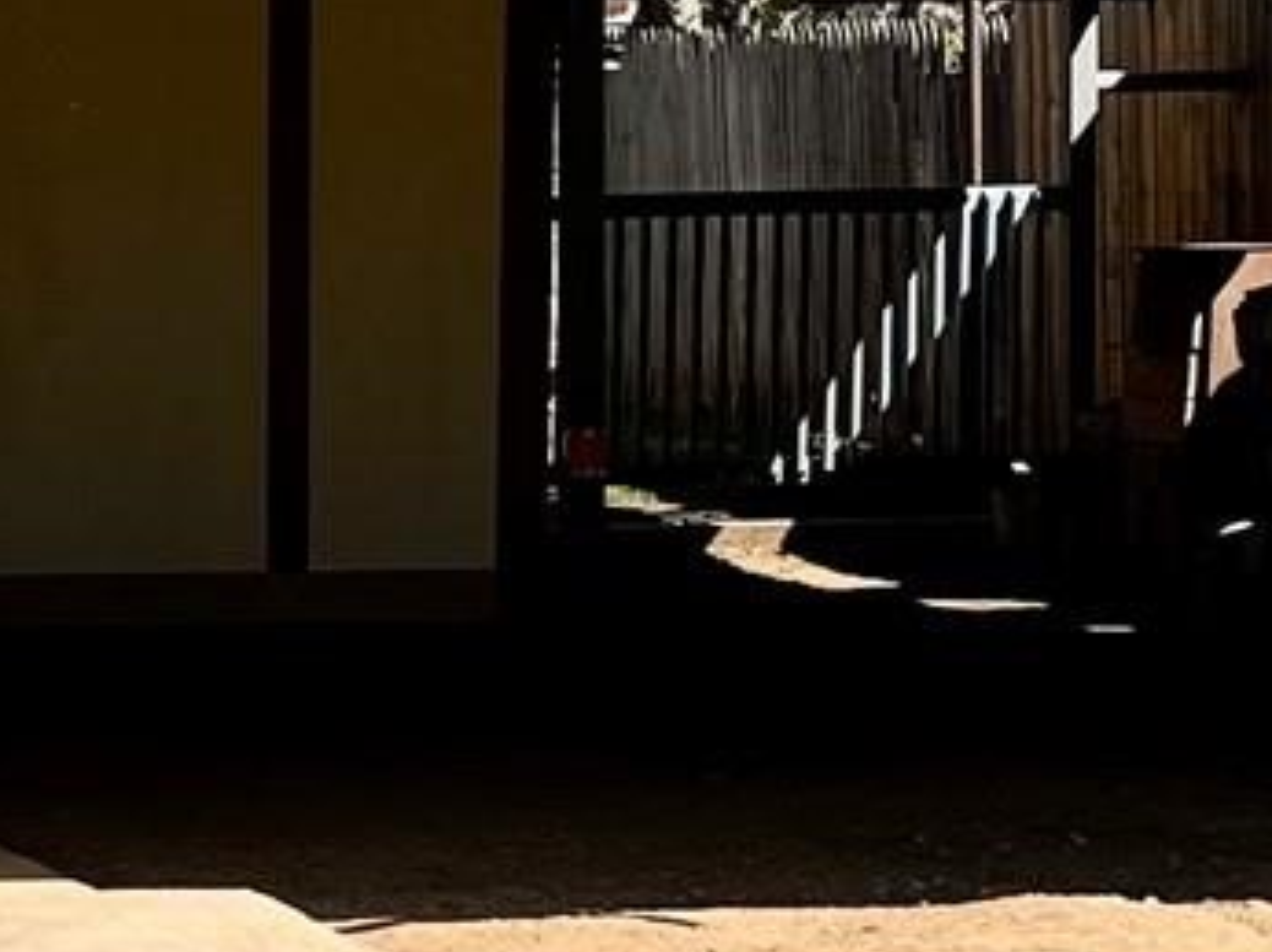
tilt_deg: -3.0
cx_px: -842
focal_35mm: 154
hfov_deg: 12.0
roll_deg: +1.1
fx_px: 5655
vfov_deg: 9.6
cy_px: 544
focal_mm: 5.7
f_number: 1.5
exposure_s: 1/3257
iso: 50
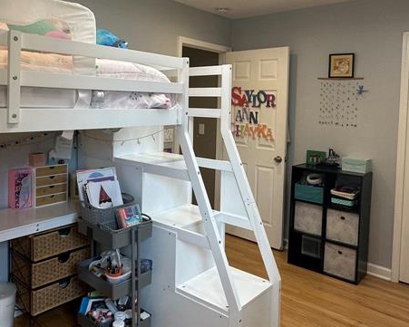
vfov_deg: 46.5
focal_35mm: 31
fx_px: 375
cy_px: 115
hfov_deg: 57.0
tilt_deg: -2.4
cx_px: 182
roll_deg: -1.4
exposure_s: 1/120
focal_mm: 2.22
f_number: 2.2
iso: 125
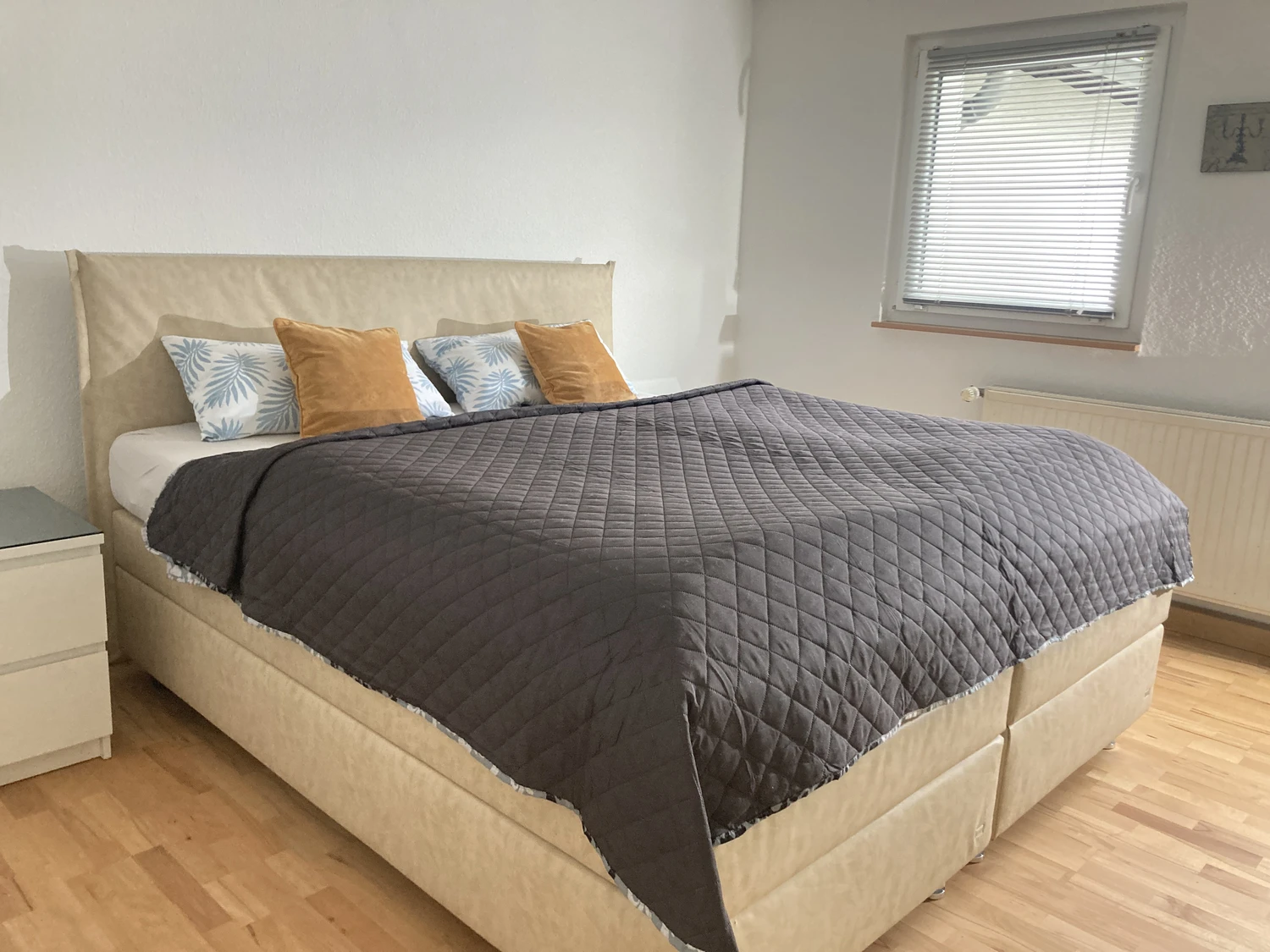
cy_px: 476
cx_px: 635
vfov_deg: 49.7
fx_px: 1027
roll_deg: -1.5
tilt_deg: -12.0
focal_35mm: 28
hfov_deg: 63.4
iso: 250
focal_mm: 3.99
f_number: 1.8
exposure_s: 1/59
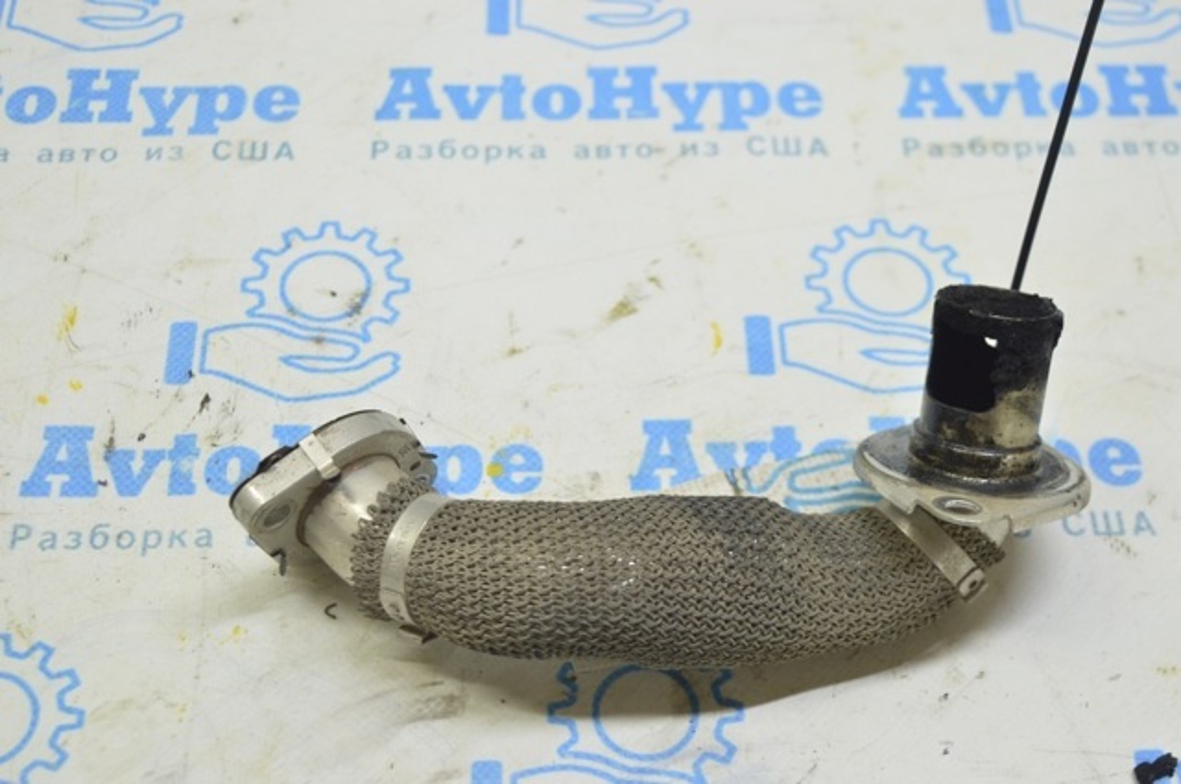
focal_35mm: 57
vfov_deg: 23.7
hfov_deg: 35.1
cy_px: 392
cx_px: 590
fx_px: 1868
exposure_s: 1/20
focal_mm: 38
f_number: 5.6
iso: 400
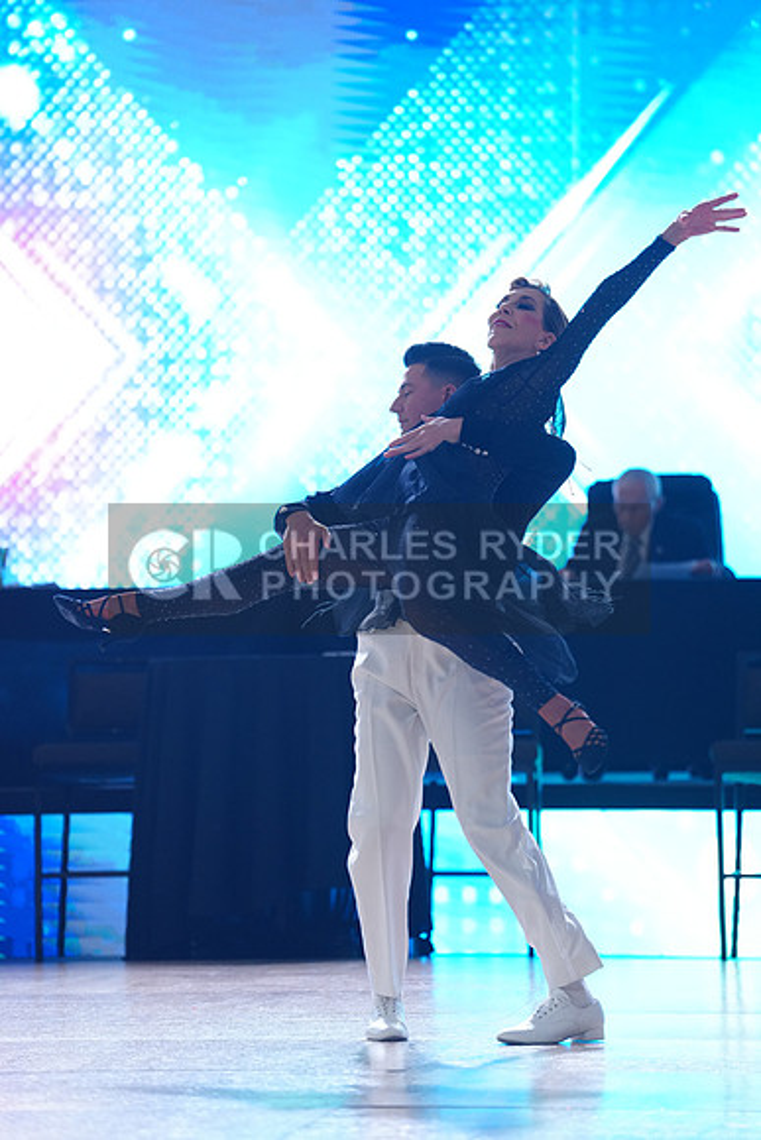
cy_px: 570
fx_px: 5323
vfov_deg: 12.2
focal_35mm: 168
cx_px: 380
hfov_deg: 8.2
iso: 1250
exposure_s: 1/640
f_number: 2.8
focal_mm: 168
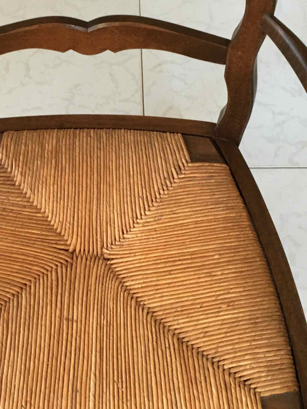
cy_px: 139
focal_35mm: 67
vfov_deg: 28.8
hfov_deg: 21.7
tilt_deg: -55.9
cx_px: 65
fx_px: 792
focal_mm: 4.15
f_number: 2.2
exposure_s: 1/33
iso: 125
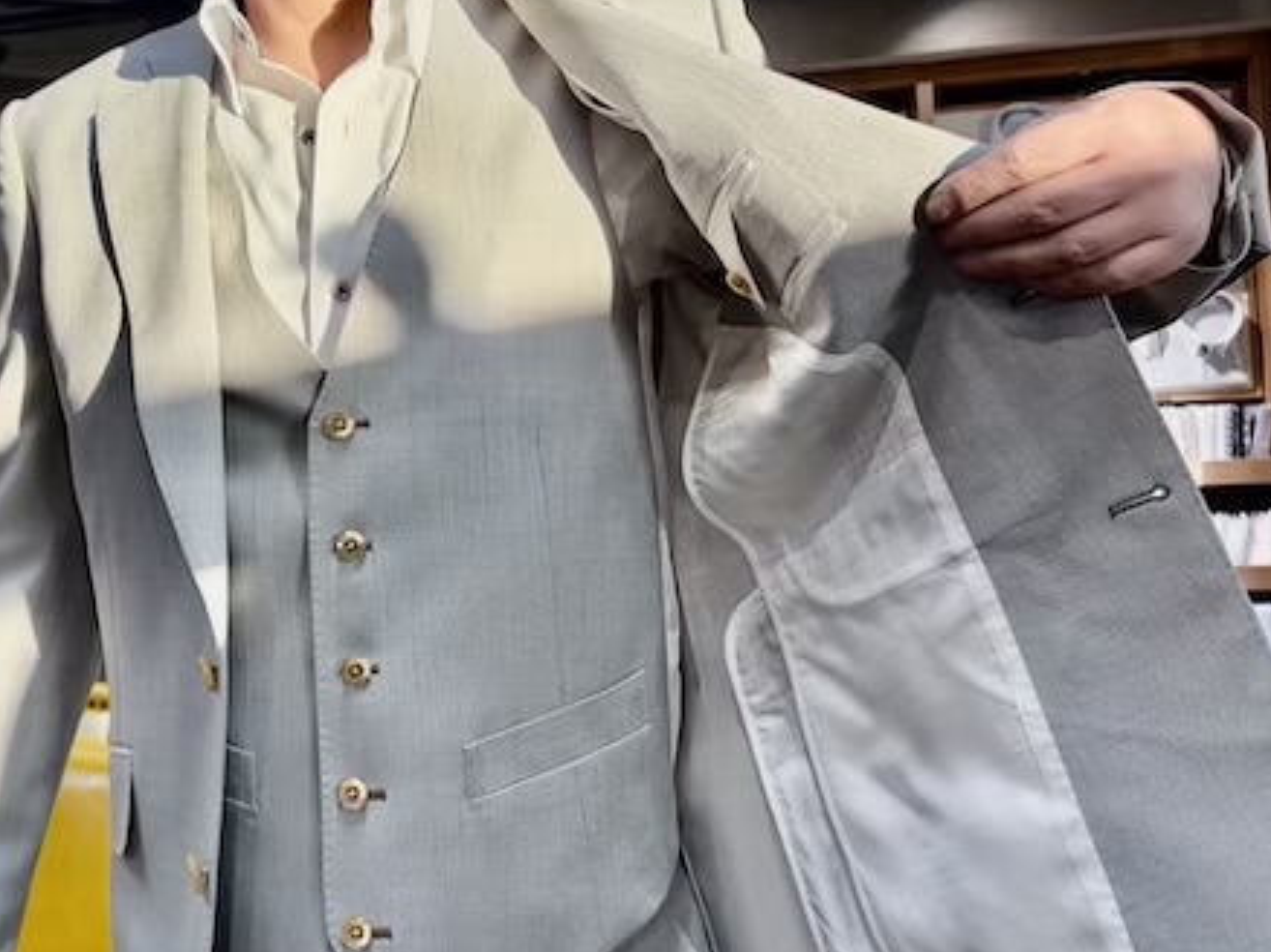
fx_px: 1394
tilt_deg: -4.8
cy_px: 520
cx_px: 366
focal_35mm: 38
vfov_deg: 37.7
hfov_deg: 47.7
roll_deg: +3.4
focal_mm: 5.96
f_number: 1.6
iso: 50
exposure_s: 1/361
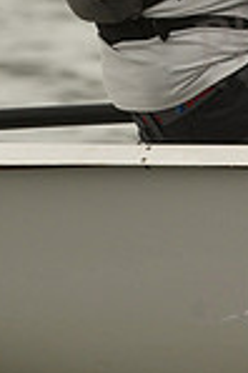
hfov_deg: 1.1
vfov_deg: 1.6
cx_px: 66
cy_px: -88
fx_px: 13329
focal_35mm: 1287
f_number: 5.6
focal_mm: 330
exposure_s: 1/1250
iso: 400
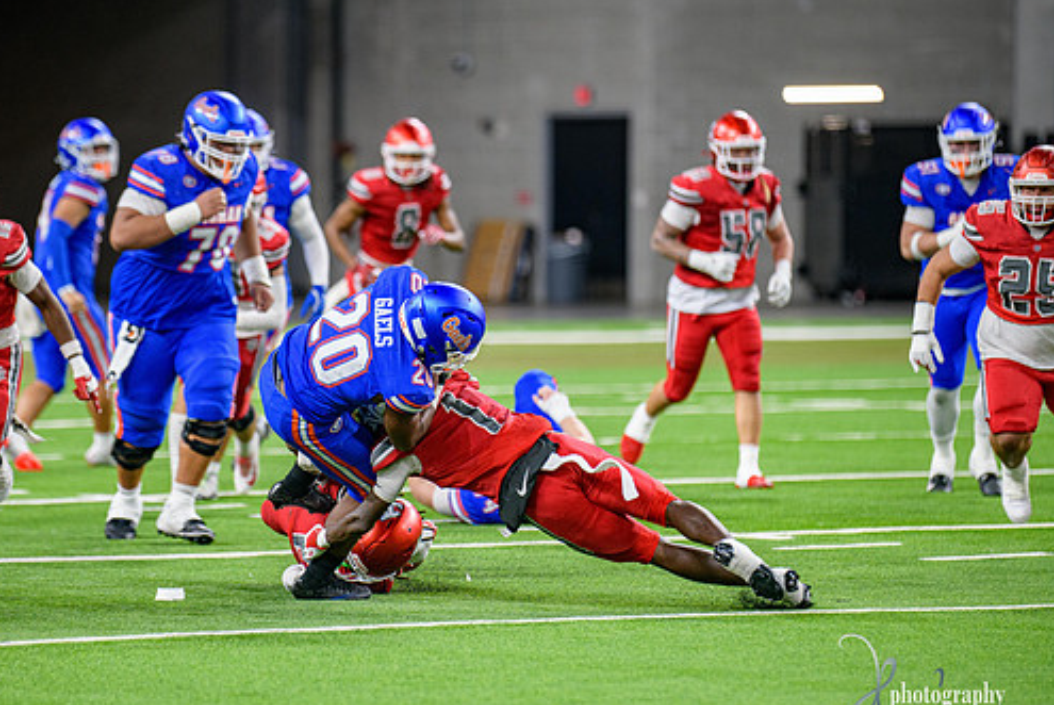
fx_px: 8234
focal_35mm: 281
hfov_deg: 7.3
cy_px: 378
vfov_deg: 4.9
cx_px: 449
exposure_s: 1/400
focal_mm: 240
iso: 1000
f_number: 2.8
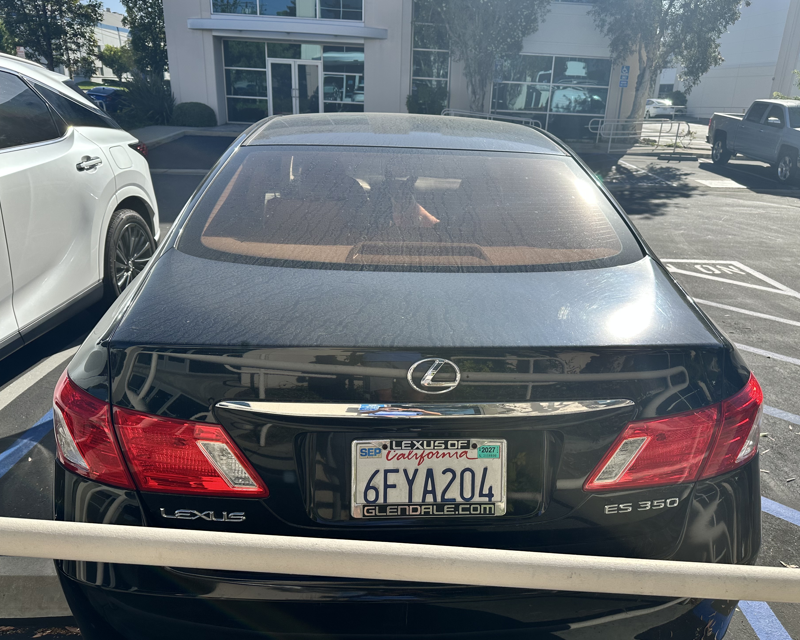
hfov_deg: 65.9
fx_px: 616
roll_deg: -3.1
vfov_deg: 54.9
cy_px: 328
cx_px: 438
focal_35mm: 26
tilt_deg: -20.6
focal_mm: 6.86
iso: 80
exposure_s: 1/4348
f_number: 1.78
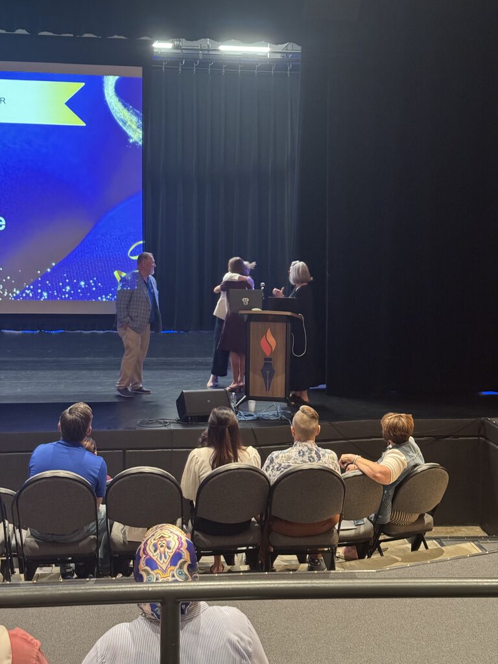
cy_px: 332
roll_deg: -0.8
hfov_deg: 30.3
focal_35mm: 48
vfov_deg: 39.7
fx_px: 921
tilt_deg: -6.9
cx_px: 249
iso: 640
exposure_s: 1/30
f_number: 1.78
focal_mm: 6.76
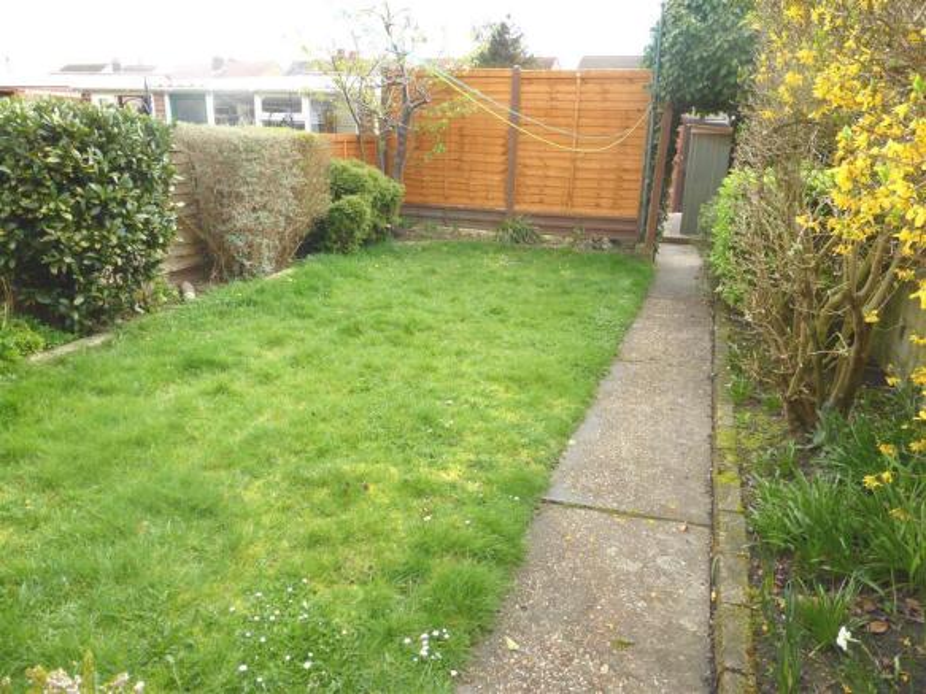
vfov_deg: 56.8
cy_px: 347
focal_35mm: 24
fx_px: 642
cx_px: 463
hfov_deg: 71.6
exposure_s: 1/160
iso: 100
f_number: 4
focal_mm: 4.3
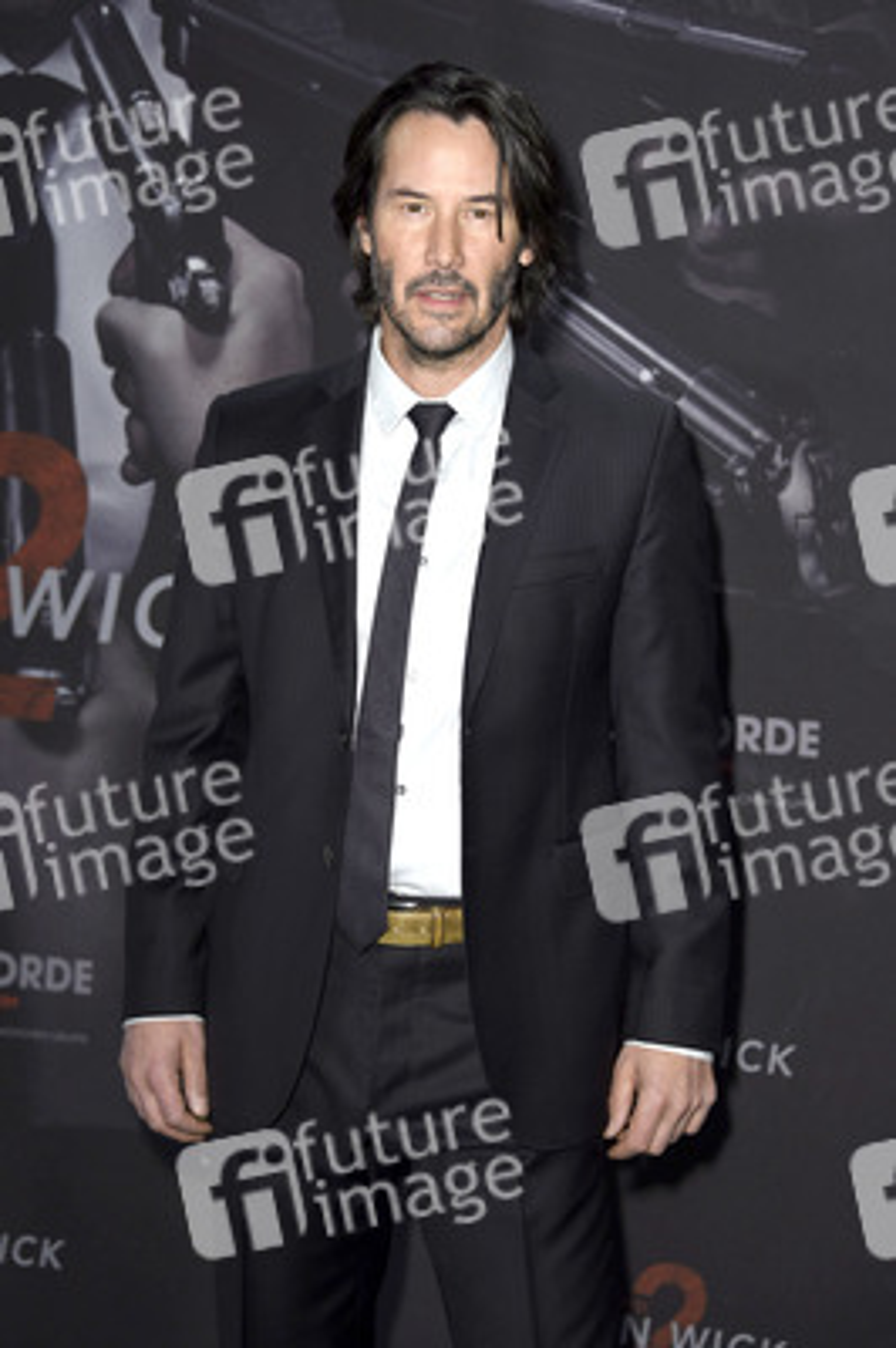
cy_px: 674
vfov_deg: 22.6
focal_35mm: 90
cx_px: 448
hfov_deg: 15.2
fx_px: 3366
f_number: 5.3
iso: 800
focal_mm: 90
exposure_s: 1/160
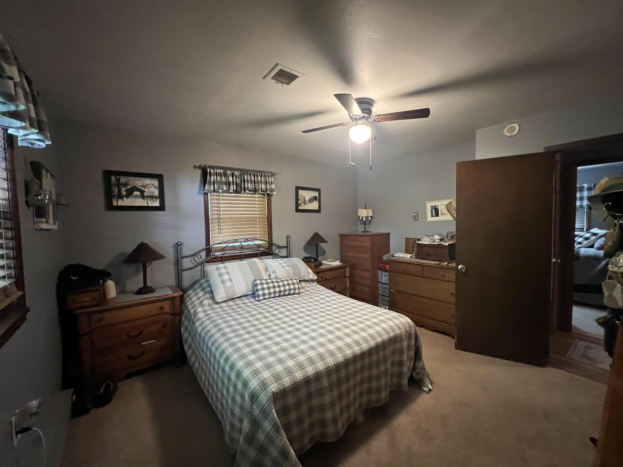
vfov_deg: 89.9
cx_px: 312
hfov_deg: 106.2
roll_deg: +1.4
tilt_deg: -3.0
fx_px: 234
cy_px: 234
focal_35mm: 13
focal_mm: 1.57
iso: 1000
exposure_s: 1/40
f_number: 1.8
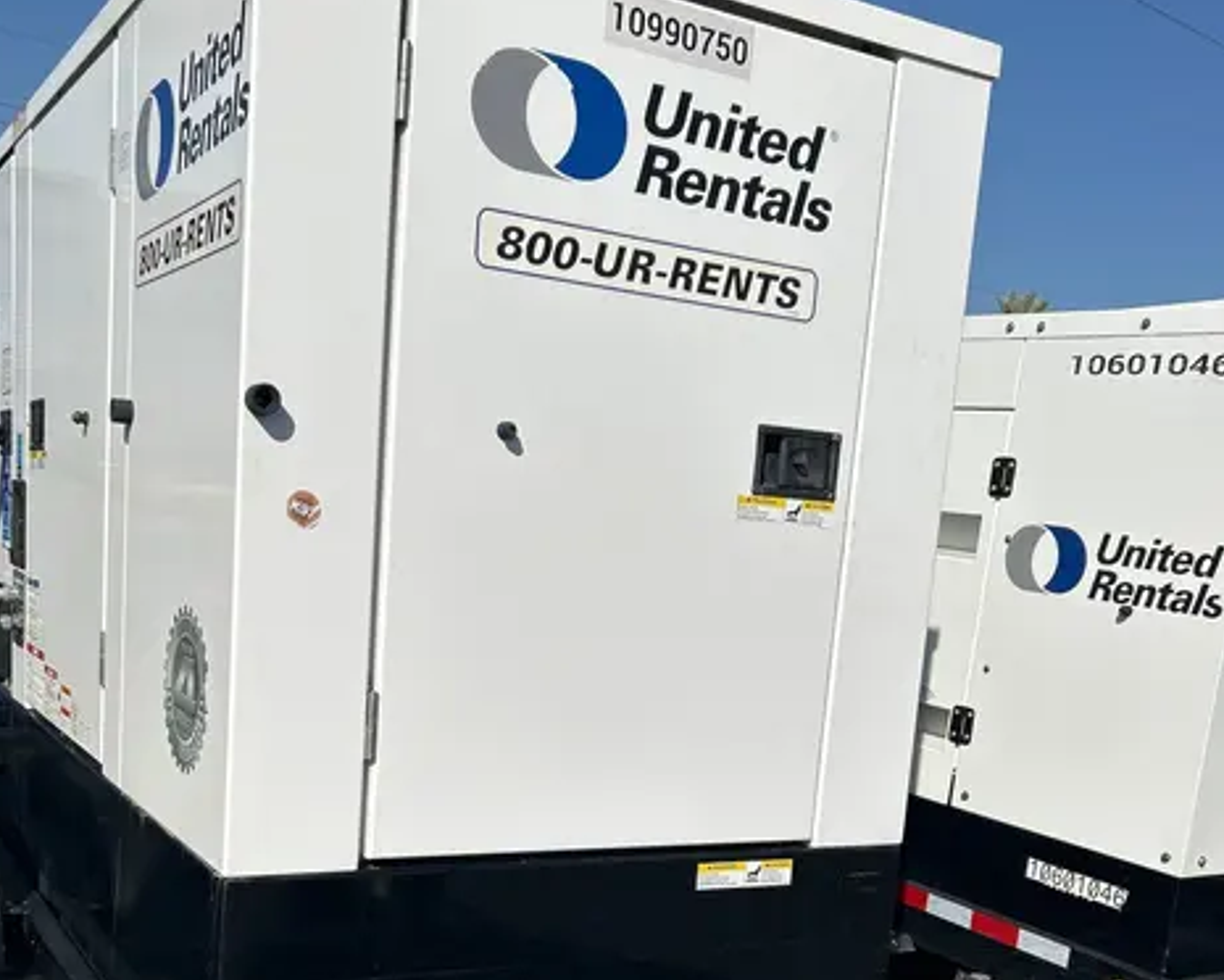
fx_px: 1449
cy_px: 760
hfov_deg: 45.8
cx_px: 569
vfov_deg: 36.3
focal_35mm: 40
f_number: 1.5
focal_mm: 5.7
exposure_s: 1/11364
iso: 50
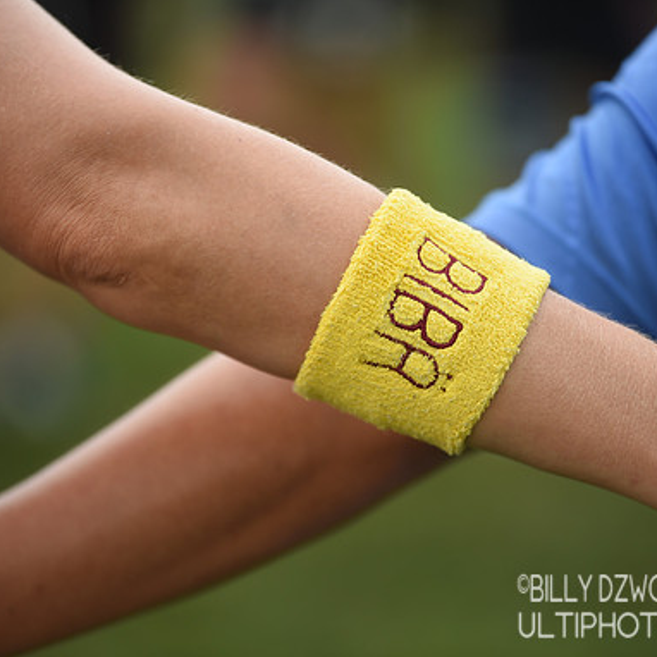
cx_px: 408
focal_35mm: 258
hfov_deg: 6.8
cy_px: 328
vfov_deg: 6.8
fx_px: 5540
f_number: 2.8
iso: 200
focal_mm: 200
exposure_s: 1/500
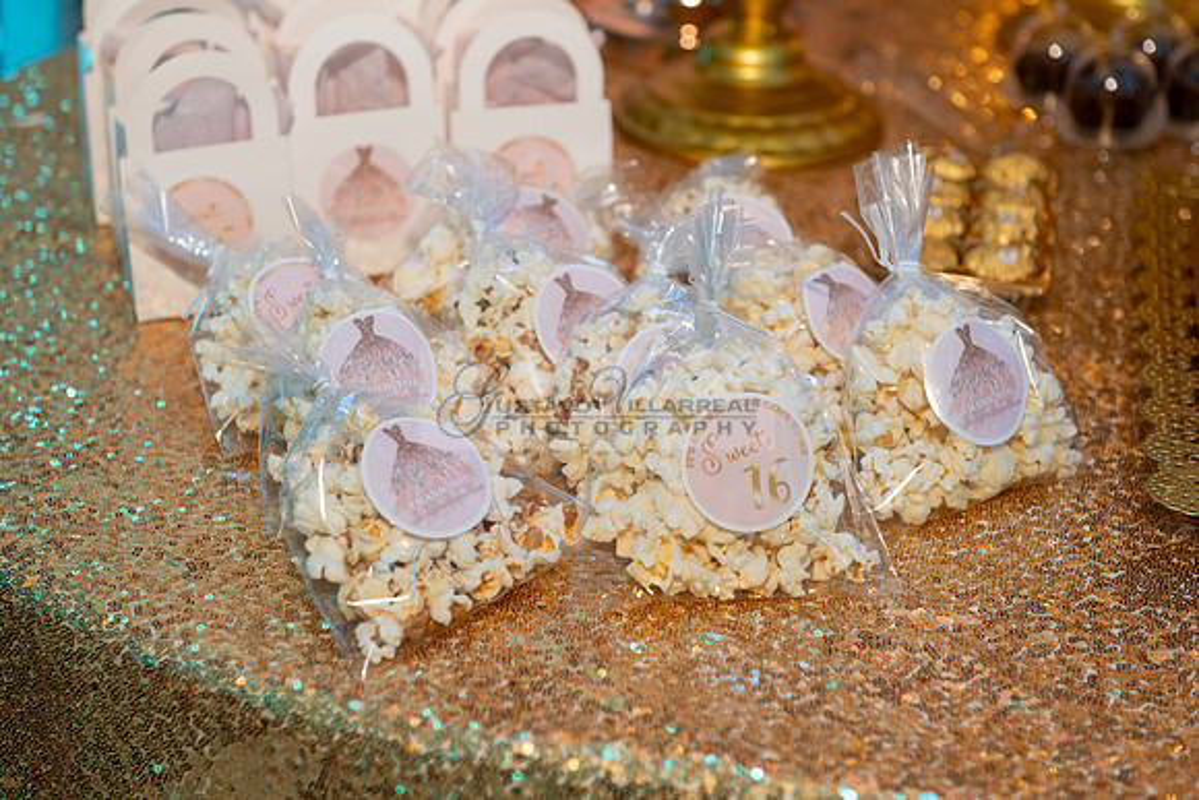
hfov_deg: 28.8
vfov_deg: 19.5
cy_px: 400
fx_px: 2332
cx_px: 600
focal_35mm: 70
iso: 1600
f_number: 5
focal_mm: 70
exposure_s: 1/125
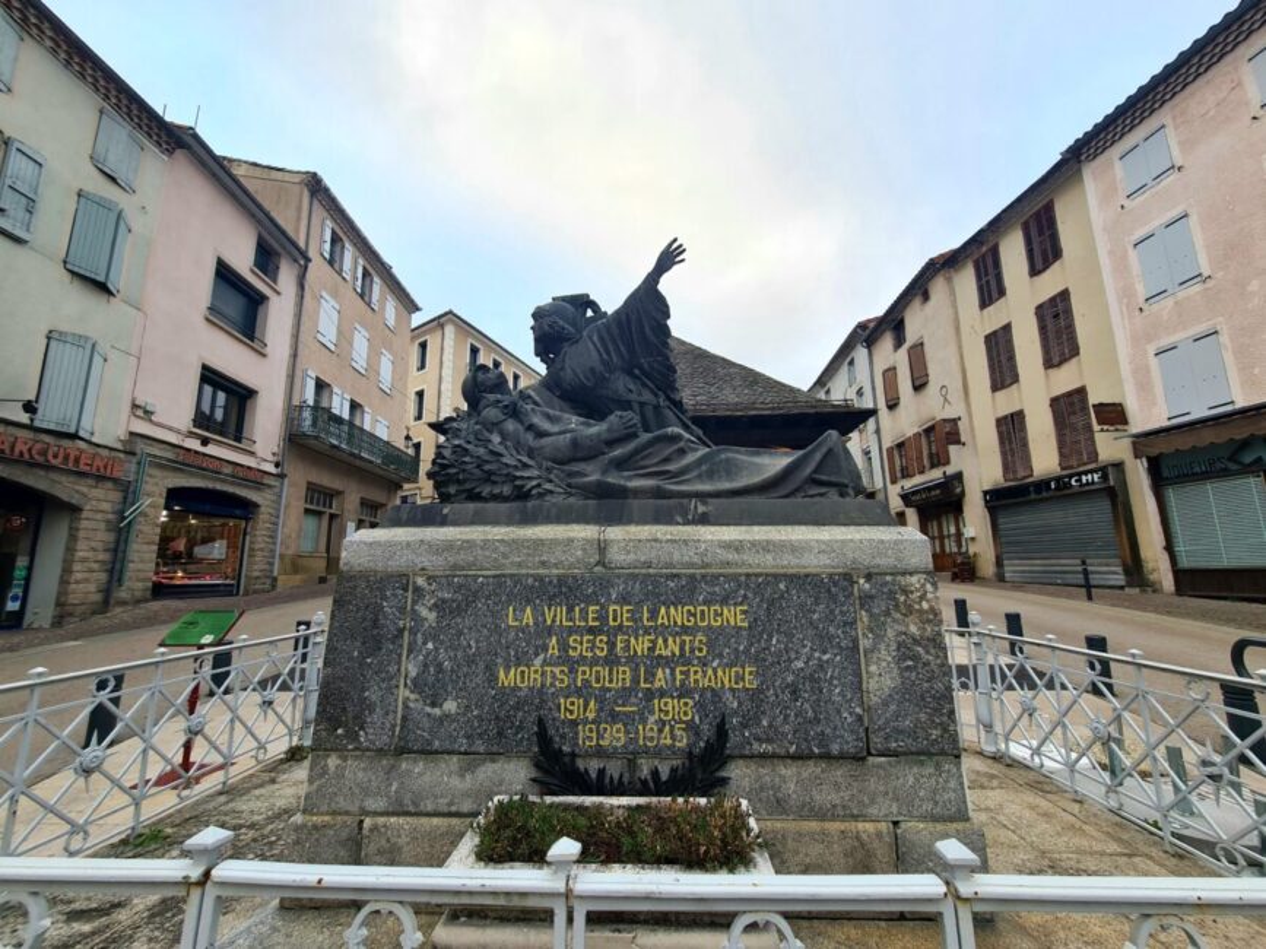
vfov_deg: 89.9
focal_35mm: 13
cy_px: 474
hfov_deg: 106.2
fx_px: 475
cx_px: 633
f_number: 2.2
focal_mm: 2.2
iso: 50
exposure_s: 1/133
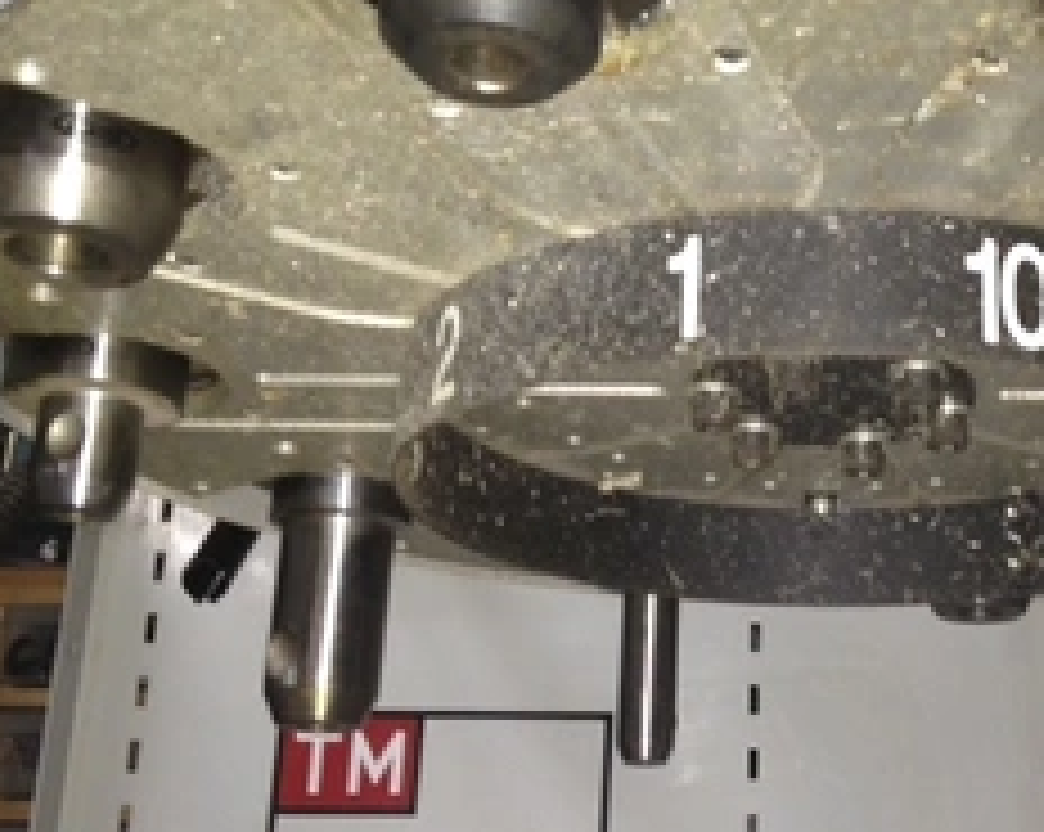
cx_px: 774
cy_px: 441
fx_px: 1821
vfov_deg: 25.8
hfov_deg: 31.5
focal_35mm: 59
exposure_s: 1/20
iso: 125
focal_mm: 4.28
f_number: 2.4
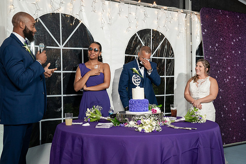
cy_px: 82
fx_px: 301
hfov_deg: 44.5
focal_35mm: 44
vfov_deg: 30.5
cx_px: 123
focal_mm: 44
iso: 1600
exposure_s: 1/200
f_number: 5.6
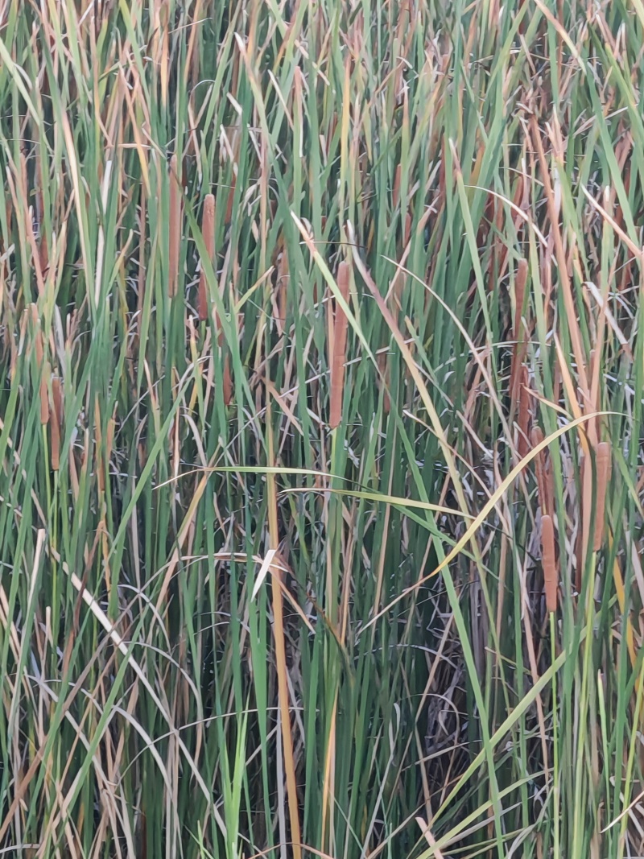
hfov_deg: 6.8
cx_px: 322
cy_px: 430
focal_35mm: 220
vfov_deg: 9.0
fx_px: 5458
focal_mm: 8.67
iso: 400
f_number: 2.4
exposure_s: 1/50
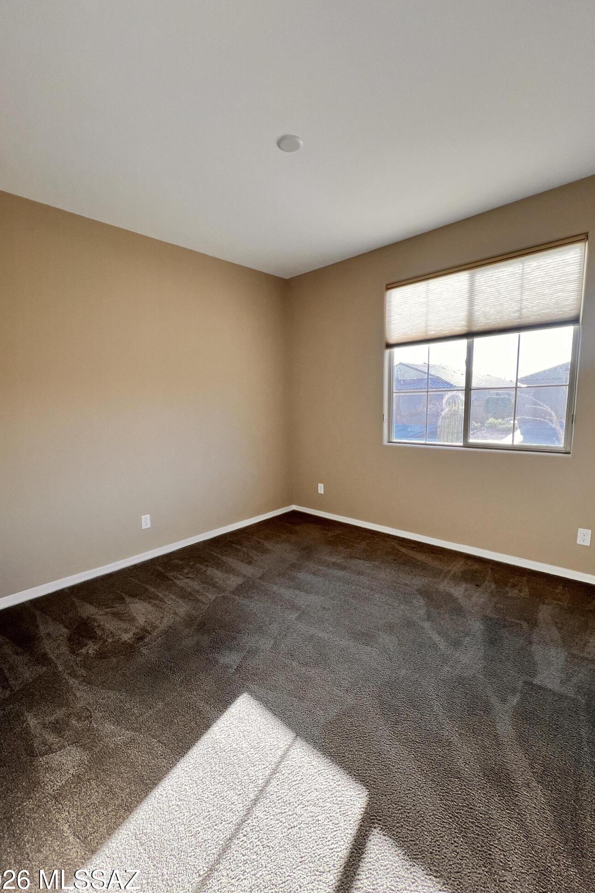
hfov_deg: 81.2
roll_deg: +1.6
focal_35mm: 14
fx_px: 347
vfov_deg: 104.2
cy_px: 460
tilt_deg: -8.1
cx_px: 298
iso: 50
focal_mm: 1.57
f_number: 1.8
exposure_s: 1/120
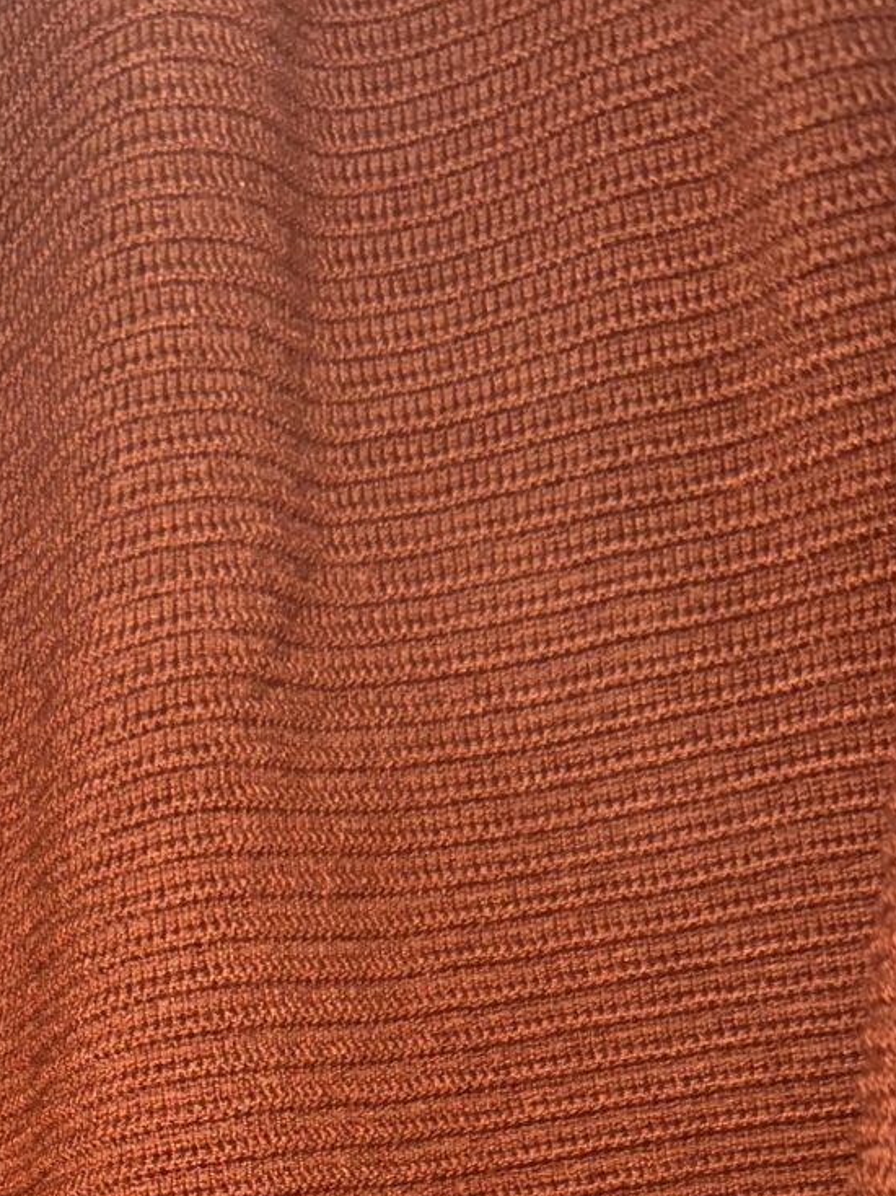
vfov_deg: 25.4
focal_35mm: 67
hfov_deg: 20.6
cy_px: 1507
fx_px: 2314
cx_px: -161
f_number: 1.78
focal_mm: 6.76
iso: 100
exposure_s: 1/36
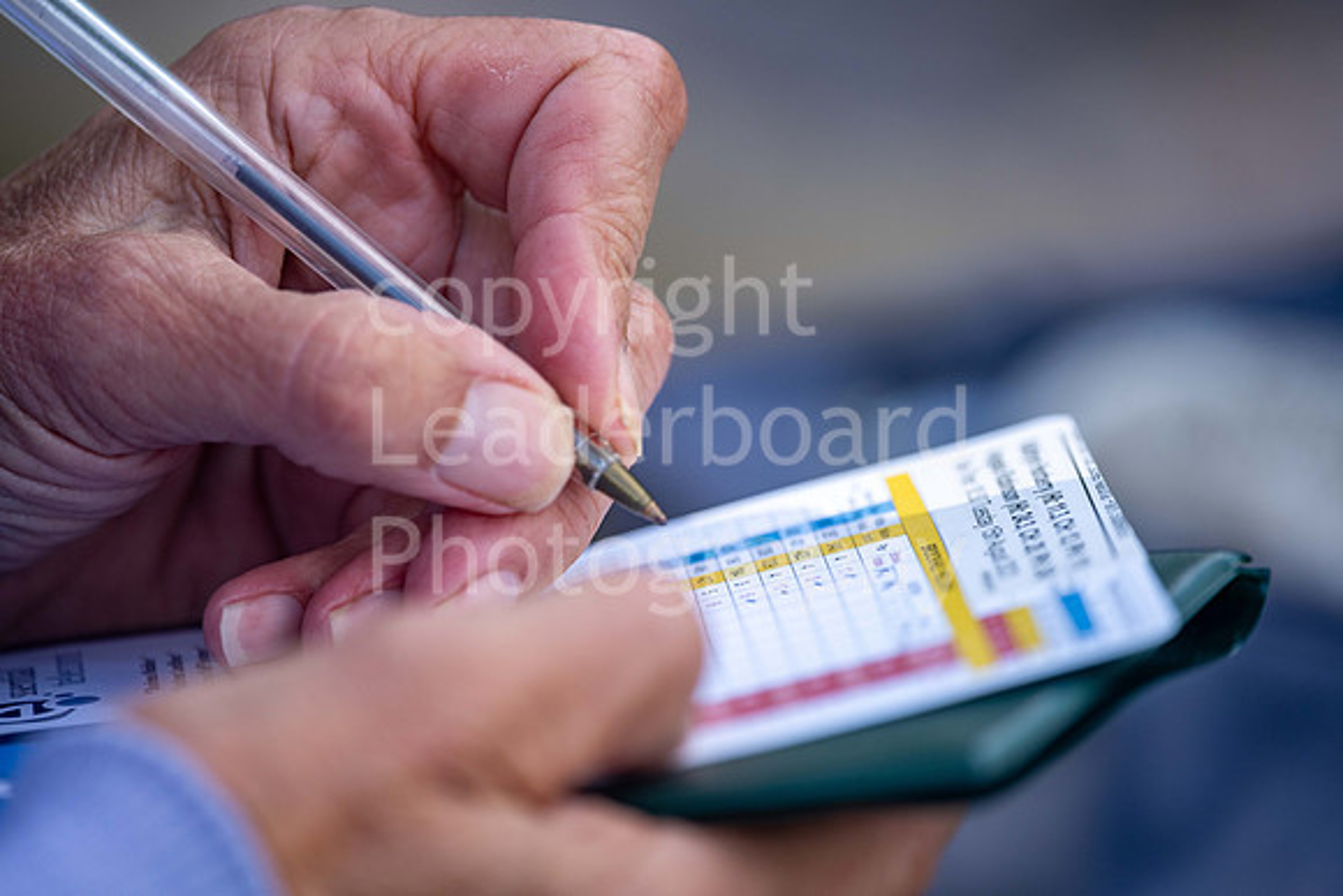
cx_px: 672
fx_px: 11194
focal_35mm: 300
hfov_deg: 6.9
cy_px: 448
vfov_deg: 4.6
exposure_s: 1/500
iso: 250
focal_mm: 300
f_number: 4
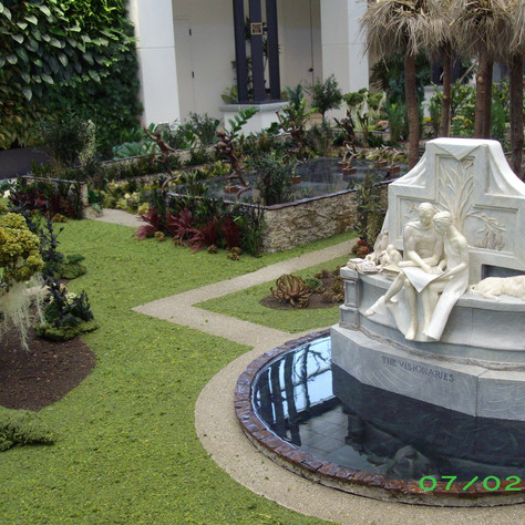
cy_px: 265
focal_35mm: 43
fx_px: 738
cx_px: 326
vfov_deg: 39.2
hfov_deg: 38.9
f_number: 2.7
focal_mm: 6
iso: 160
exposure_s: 1/80
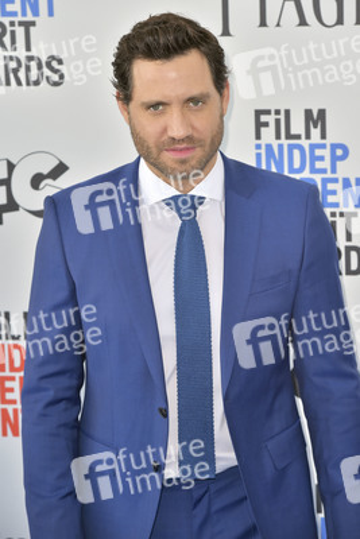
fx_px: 2173
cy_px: 270
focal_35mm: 145
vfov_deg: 14.1
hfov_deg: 9.5
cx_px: 180
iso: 500
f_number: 6.3
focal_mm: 145
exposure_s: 1/320
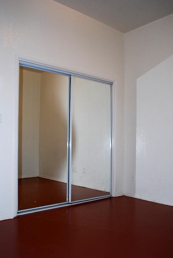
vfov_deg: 60.2
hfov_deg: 42.4
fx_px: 223
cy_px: 138
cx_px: 81
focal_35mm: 31
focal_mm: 18
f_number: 3.5
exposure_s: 1/60
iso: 200
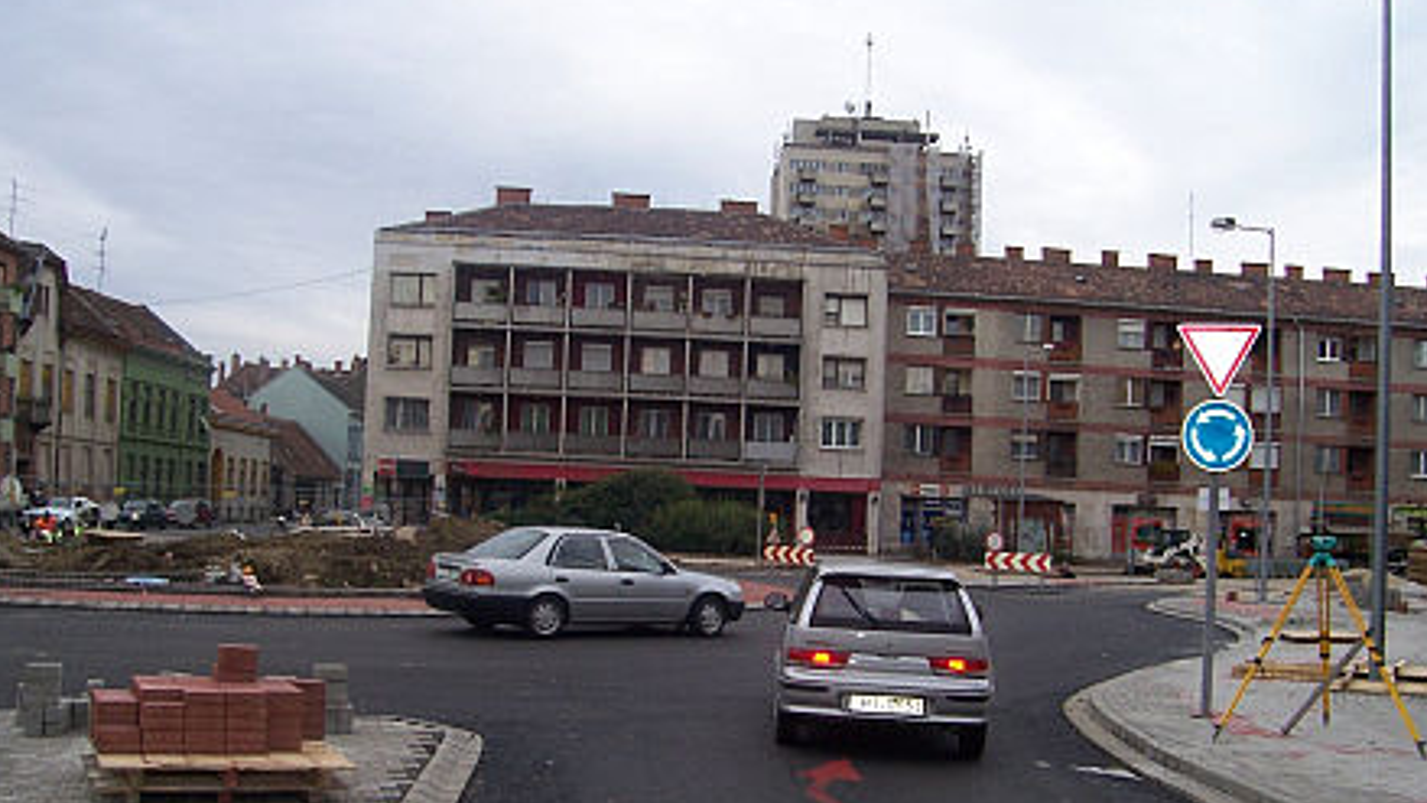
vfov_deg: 31.1
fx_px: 1438
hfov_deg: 52.8
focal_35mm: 38
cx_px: 715
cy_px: 478
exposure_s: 1/125
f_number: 5.6
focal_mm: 5.6
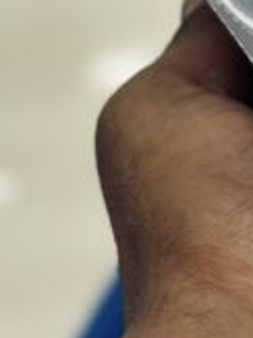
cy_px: 3
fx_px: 2683
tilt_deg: -49.4
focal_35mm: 275
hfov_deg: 5.3
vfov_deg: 7.2
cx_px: 541
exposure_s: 1/138
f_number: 1.78
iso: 64
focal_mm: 6.86
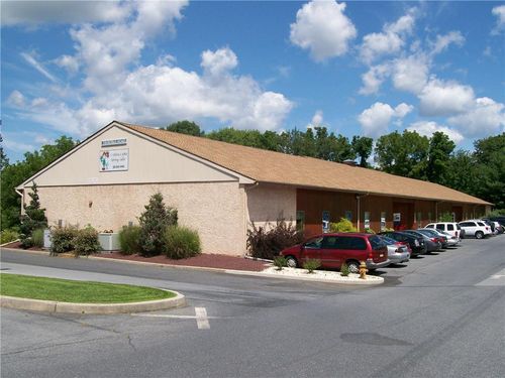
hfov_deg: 51.4
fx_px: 525
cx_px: 252
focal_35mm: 36
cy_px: 189
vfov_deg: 39.7
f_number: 4.8
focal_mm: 6
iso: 80
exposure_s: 1/884
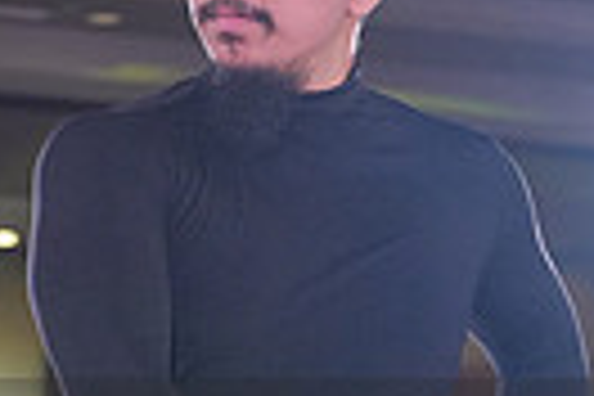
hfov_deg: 9.4
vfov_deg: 6.2
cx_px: 252
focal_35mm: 220
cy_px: 497
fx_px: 3630
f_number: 4
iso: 2000
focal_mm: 50
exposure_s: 1/400
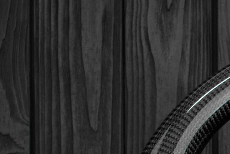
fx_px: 1284
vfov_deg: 6.7
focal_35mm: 201
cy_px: 284
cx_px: 393
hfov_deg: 9.8
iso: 500
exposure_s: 1/125
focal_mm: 35
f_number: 6.3
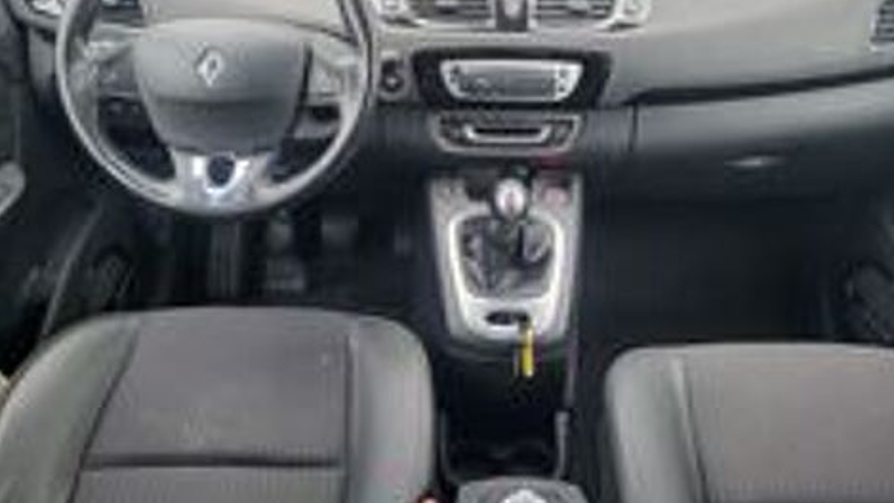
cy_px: 202
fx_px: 688
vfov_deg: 40.0
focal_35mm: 29
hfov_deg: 66.1
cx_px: 450
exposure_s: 1/50
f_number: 1.8
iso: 640
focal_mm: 5.4
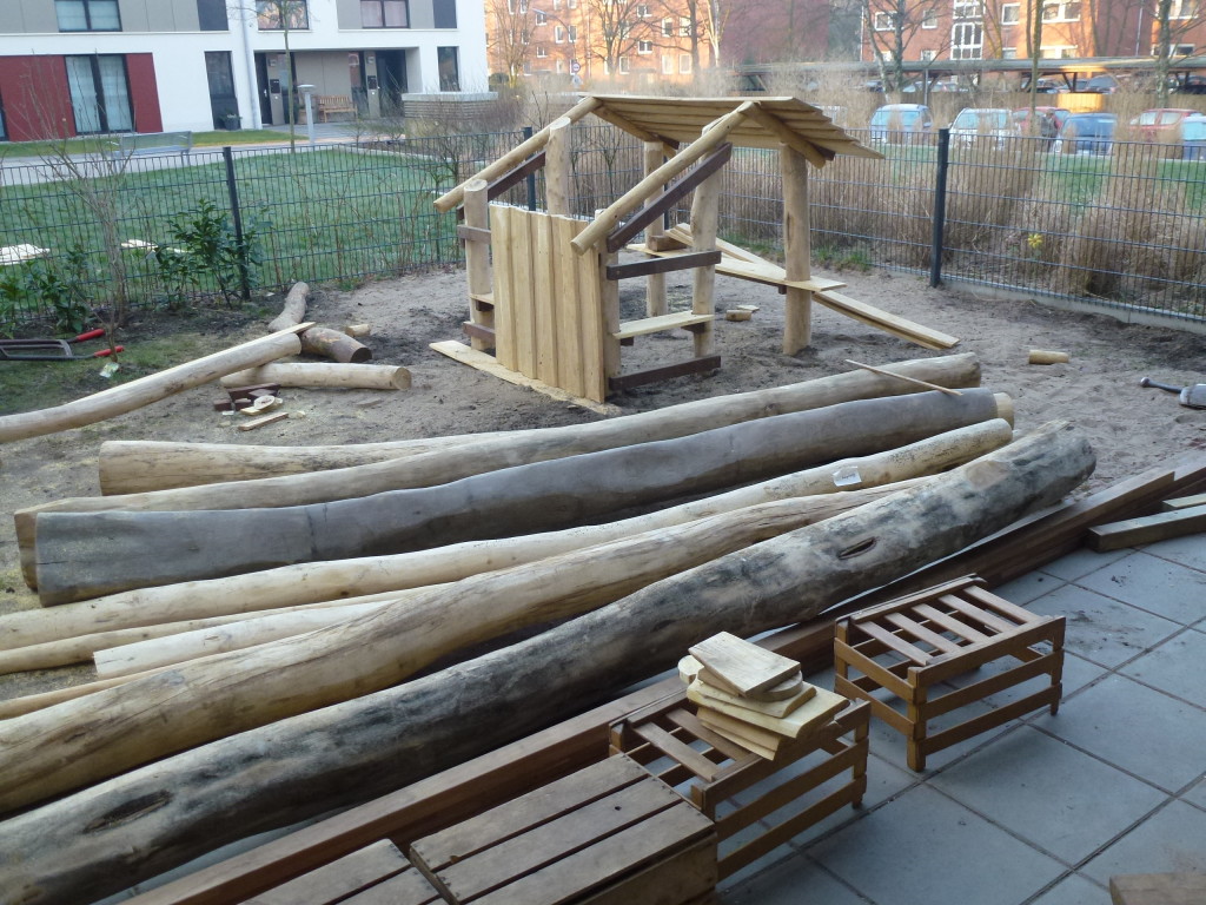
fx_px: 1045
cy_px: 452
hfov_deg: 60.0
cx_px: 603
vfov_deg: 46.8
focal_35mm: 30
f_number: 3.5
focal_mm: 5.4
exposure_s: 1/60
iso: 200
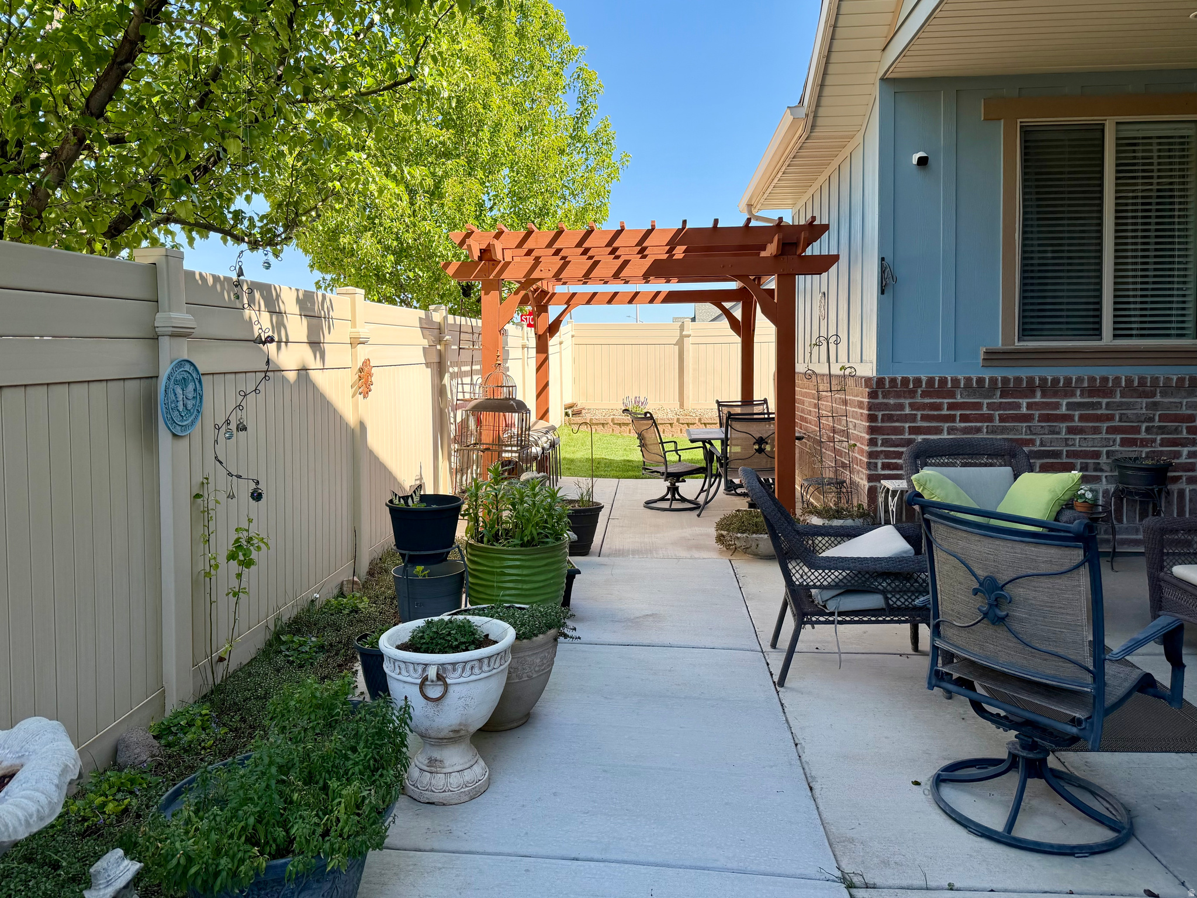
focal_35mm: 24
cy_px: 449
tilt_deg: -5.8
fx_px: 830
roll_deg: +0.5
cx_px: 598
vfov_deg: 56.8
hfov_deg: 71.6
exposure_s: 1/1522
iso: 100
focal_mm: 6.76
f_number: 1.78
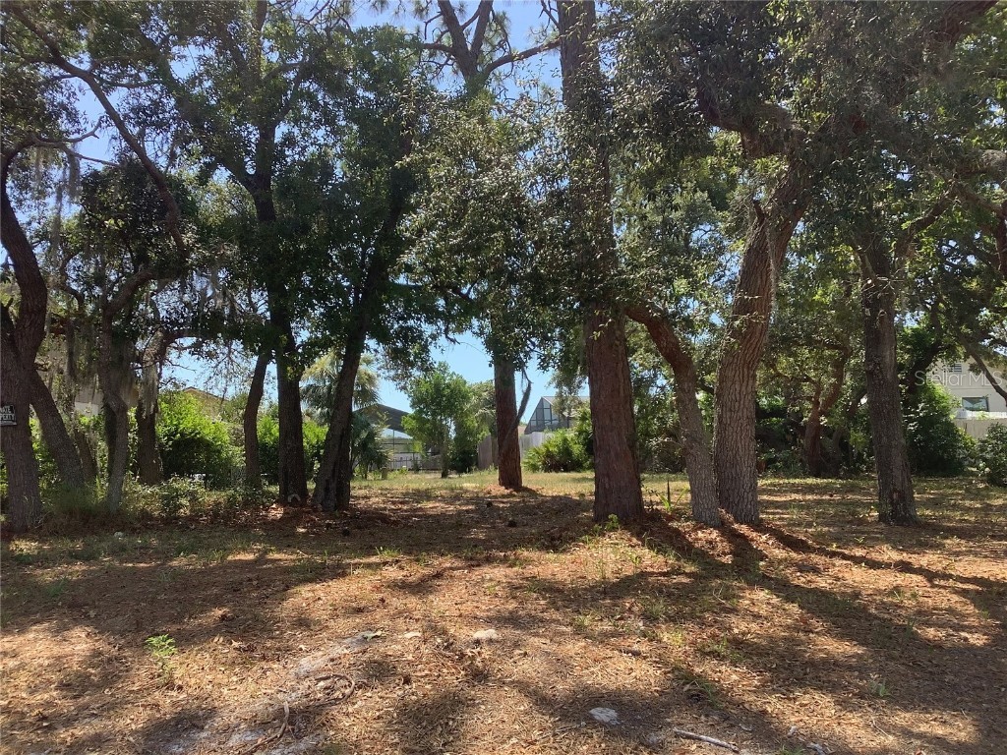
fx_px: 902
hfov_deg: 58.4
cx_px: 504
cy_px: 378
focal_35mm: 31
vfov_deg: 45.4
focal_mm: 3.3
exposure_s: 1/426
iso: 25
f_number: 2.4
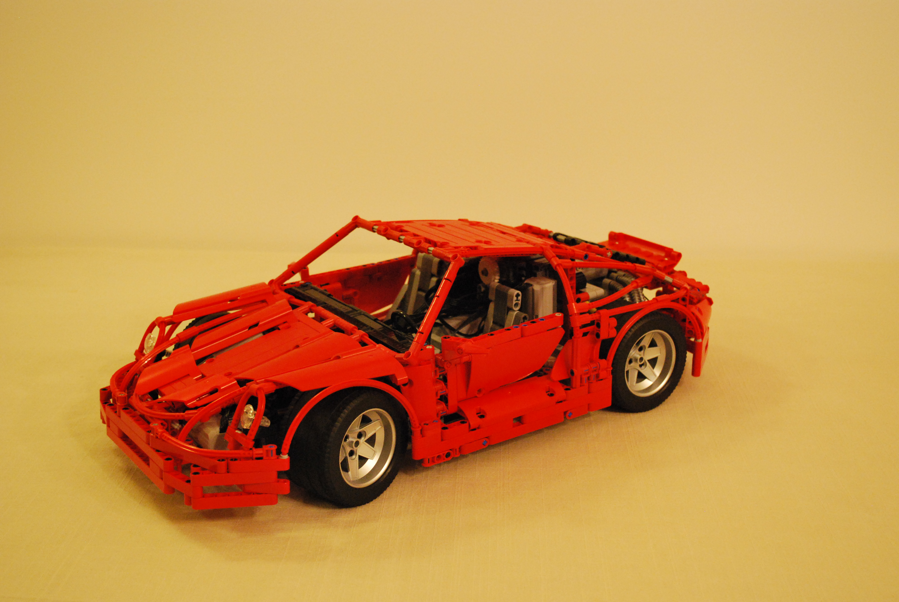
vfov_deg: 28.2
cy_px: 301
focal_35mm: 48
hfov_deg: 41.1
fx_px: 1200
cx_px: 450
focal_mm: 32
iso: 1600
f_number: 4.8
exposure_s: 1/25
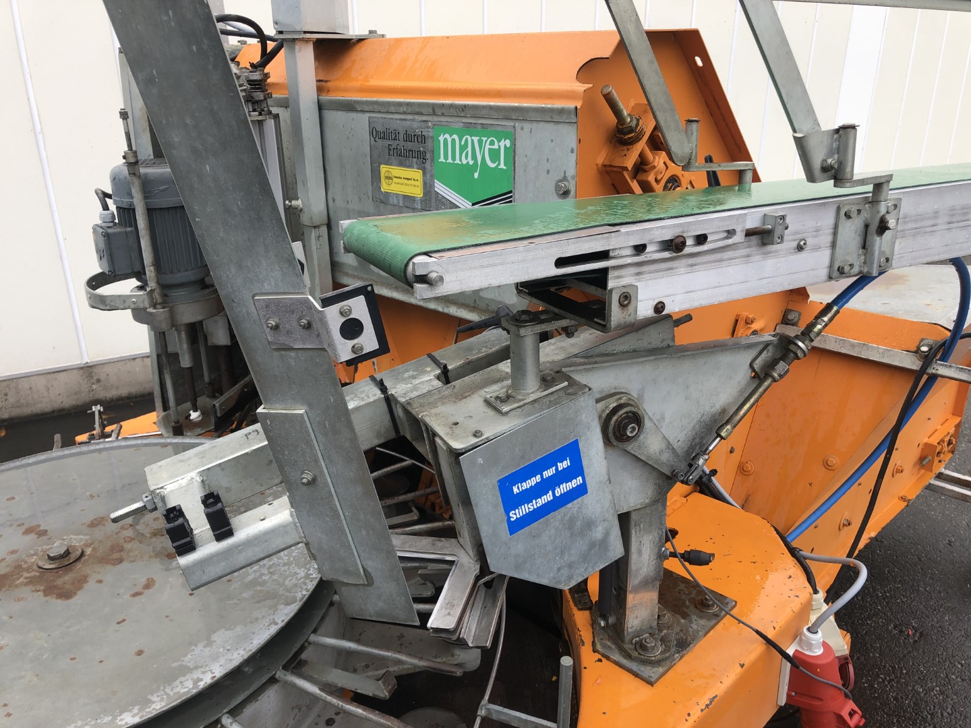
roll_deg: +0.7
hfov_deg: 63.4
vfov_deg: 49.7
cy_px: 364
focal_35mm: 28
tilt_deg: -21.3
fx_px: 785
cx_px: 486
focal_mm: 4
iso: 20
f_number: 1.8
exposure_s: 1/291
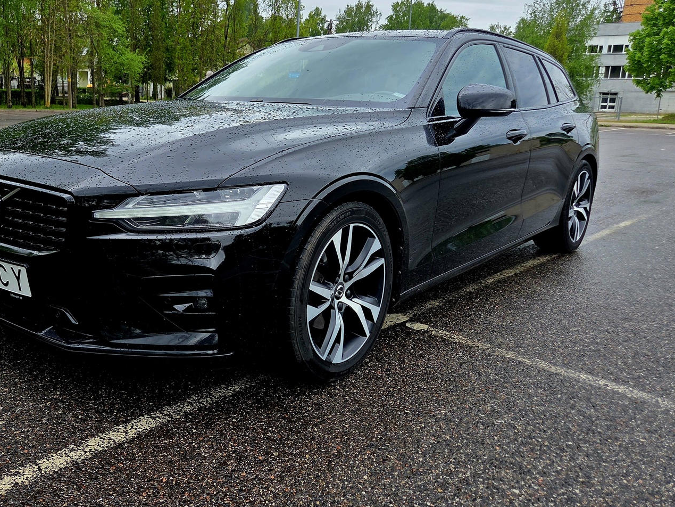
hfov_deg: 61.3
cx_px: 282
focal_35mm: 29
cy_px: 227
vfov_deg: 48.2
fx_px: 566
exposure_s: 1/3333
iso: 80
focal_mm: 5.4
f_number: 1.8
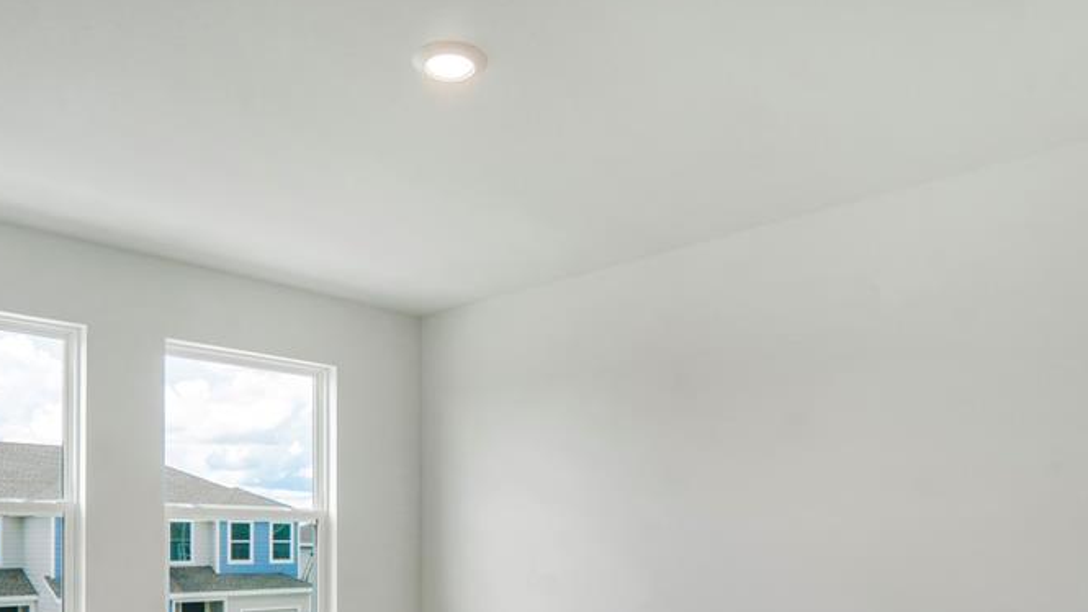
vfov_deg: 37.8
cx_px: 474
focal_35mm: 29
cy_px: 538
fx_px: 837
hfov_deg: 65.8
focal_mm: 12
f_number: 6.3
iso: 100
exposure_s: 1/60
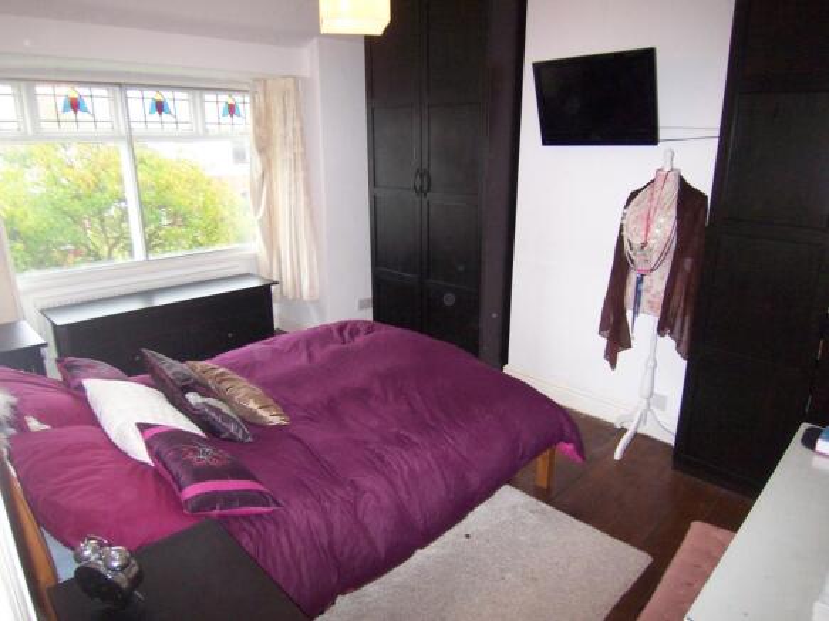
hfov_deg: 73.9
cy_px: 310
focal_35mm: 23
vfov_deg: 58.9
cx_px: 414
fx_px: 551
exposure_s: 1/30
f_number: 2.8
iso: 200
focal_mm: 3.8
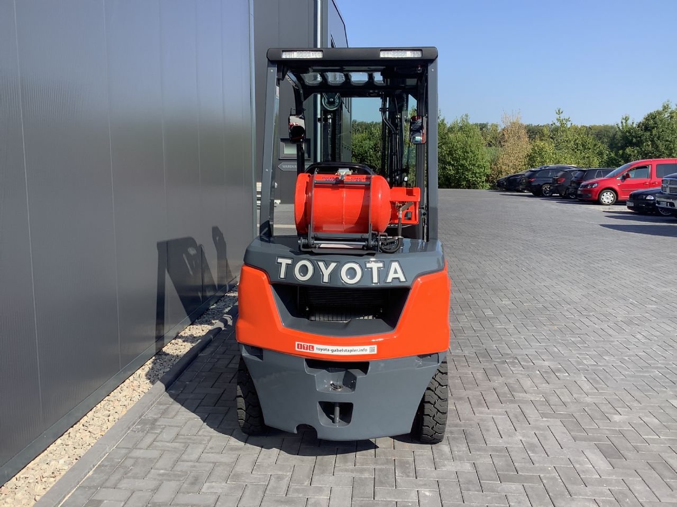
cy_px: 254
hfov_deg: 58.4
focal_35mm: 31
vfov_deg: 45.4
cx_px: 338
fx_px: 606
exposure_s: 1/747
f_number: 2.4
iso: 25
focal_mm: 3.3
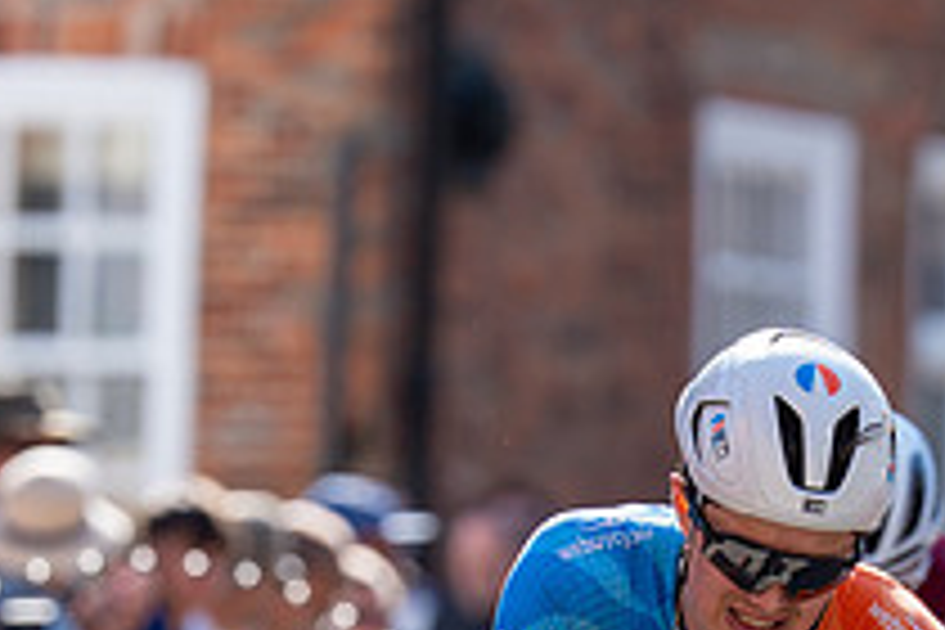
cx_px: 842
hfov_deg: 4.2
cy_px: 740
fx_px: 12888
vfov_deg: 2.8
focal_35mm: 491
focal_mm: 178
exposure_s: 1/1000
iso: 160
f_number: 3.5
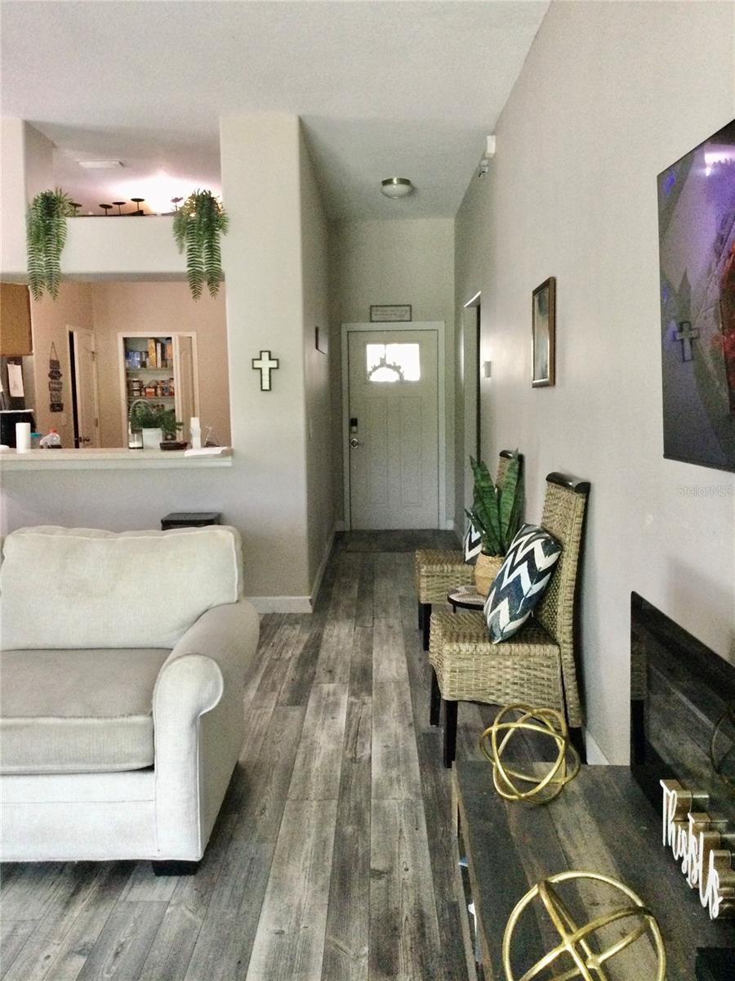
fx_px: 878
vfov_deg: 58.4
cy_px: 490
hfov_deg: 45.4
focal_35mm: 31
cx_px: 368
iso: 200
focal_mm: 3.3
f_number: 2.4
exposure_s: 1/30
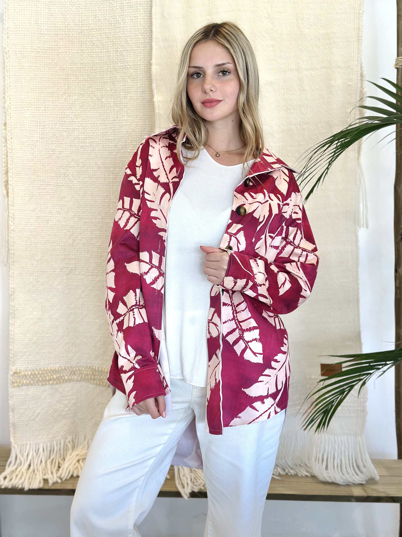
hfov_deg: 30.3
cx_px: 201
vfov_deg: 39.7
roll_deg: -1.0
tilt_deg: -6.7
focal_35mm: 48
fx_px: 743
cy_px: 268
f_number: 1.78
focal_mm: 6.86
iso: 64
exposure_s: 1/129
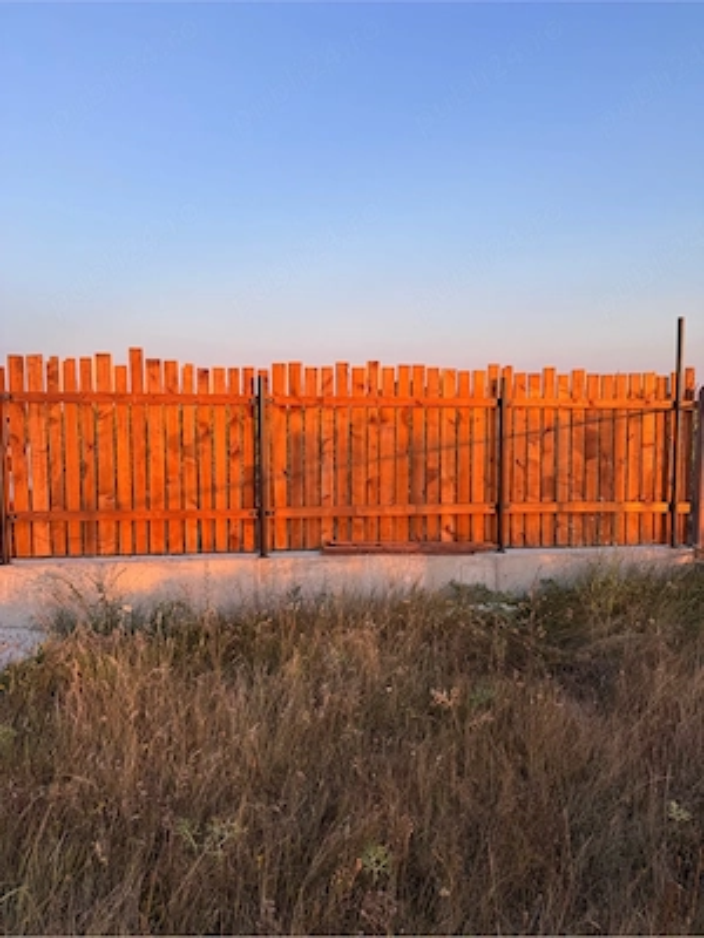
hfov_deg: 56.8
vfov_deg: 71.6
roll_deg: +0.7
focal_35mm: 24
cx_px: 352
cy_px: 469
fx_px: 651
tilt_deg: -5.4
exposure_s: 1/651
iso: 80
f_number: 1.78
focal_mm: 6.76
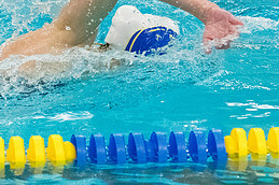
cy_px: -8
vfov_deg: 3.1
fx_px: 3382
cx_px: 143
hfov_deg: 4.7
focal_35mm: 437
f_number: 4.5
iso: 8000
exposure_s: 1/1250
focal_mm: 130
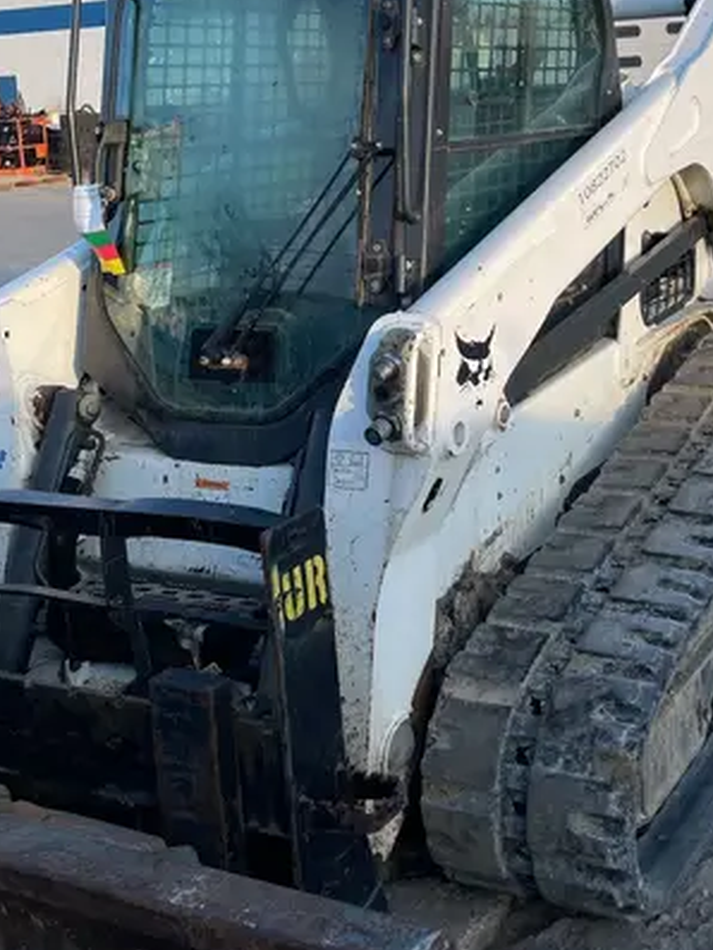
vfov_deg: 38.4
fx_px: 1318
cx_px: 562
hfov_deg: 29.6
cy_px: 217
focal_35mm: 48
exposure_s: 1/963
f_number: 1.6
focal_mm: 4.2
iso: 32
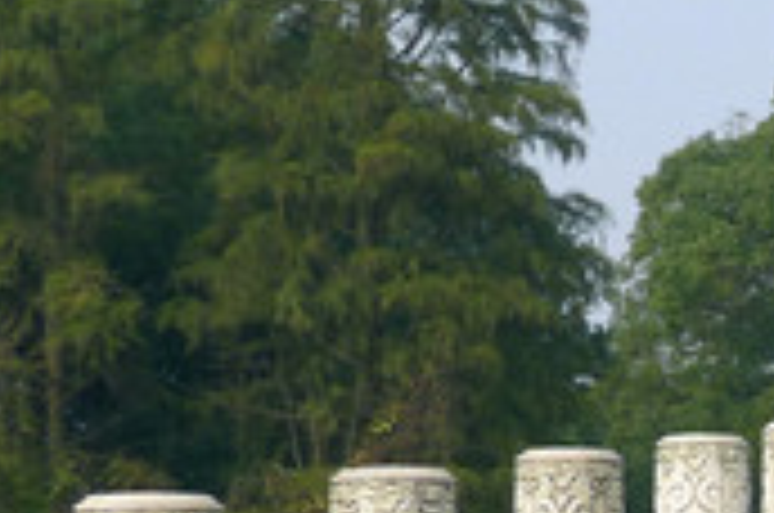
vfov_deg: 4.2
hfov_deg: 6.1
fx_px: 6996
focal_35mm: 326
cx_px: 1742
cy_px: 601
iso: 100
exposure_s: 1/1300
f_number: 3
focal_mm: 14.9
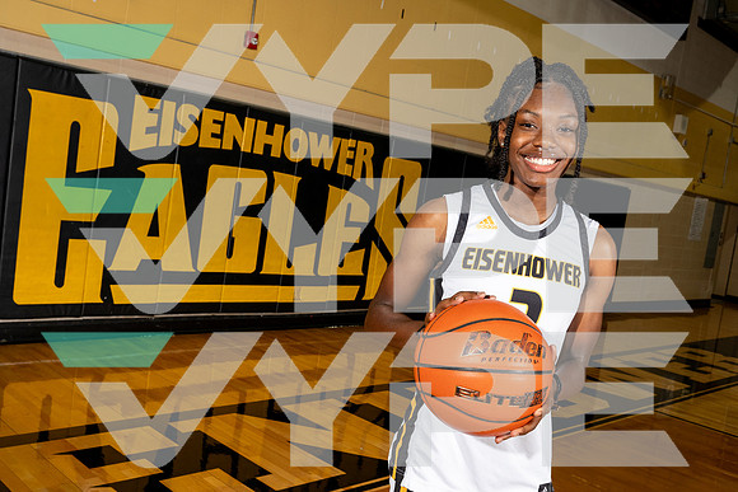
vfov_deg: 37.9
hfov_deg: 54.4
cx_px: 369
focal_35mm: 35
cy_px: 246
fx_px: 718
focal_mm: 35
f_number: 8
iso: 800
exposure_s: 1/250
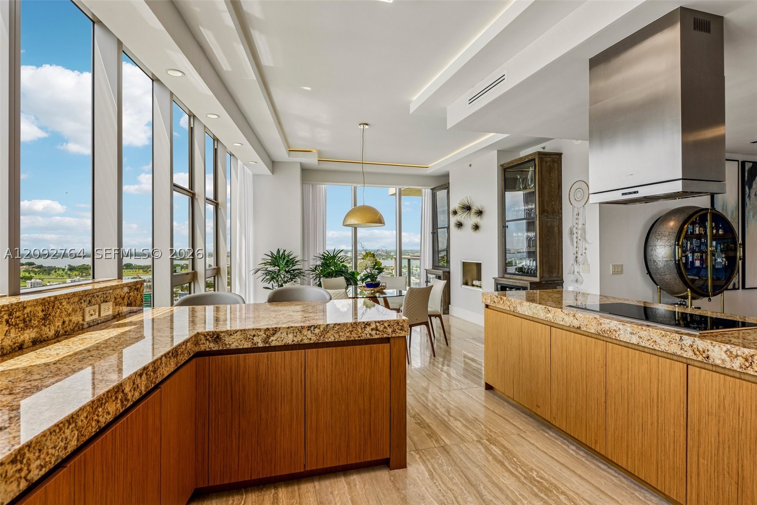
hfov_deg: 86.9
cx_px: 378
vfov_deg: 64.5
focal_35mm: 19
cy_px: 252
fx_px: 399
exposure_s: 1/100
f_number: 9
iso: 200
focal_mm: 19
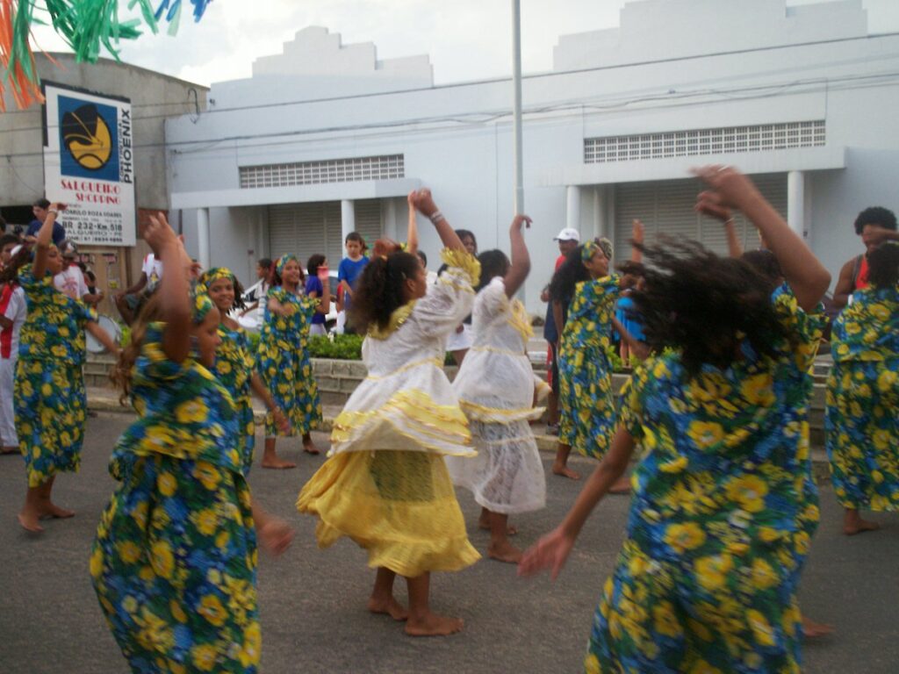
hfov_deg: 51.4
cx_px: 450
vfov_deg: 39.7
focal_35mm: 36
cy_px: 337
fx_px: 935
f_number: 4.5
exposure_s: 1/96.1
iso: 100
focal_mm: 5.9
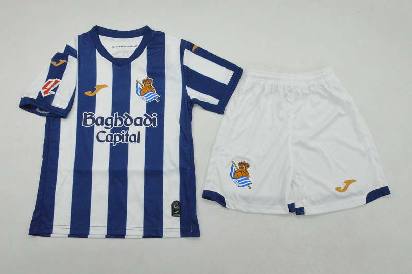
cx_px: 206
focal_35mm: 33
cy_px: 137
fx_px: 377
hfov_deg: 57.3
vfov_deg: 39.9
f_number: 25
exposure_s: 1/200
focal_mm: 22
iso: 6400
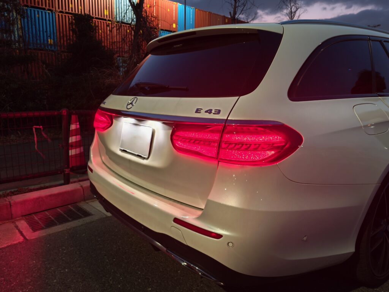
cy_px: 146
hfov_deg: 67.3
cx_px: 194
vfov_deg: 53.1
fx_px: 292
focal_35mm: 26
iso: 1000
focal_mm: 6.57
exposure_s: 1/25
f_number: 1.6
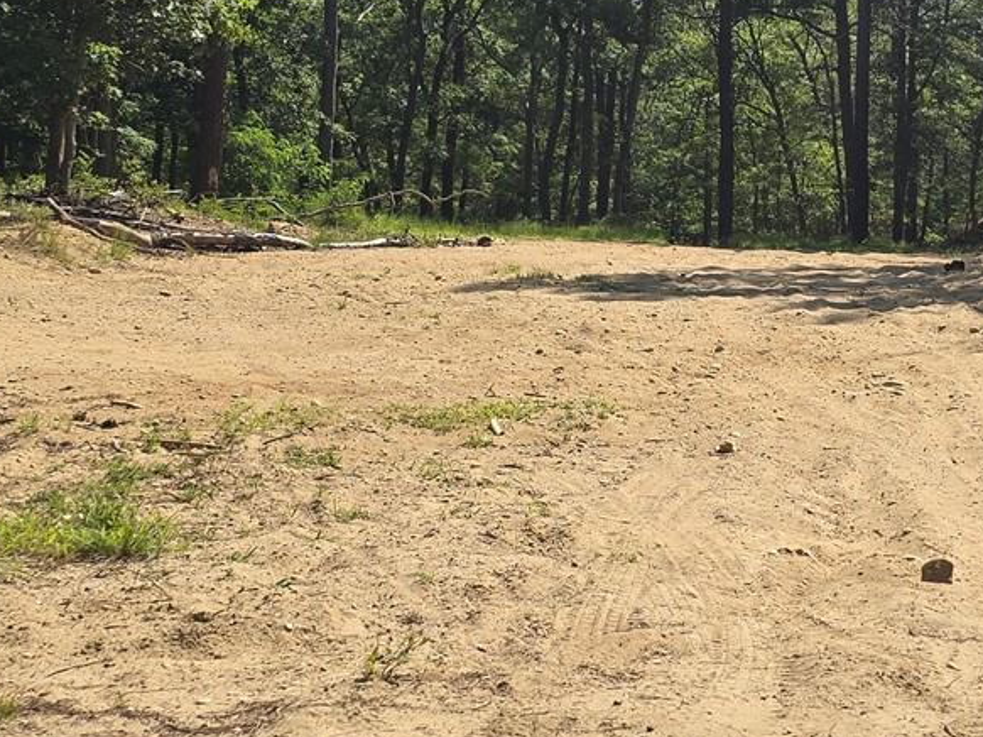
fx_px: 2299
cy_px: 193
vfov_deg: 18.1
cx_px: 708
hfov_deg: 23.9
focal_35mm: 81
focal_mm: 6.3
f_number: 1.7
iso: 12
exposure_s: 1/820
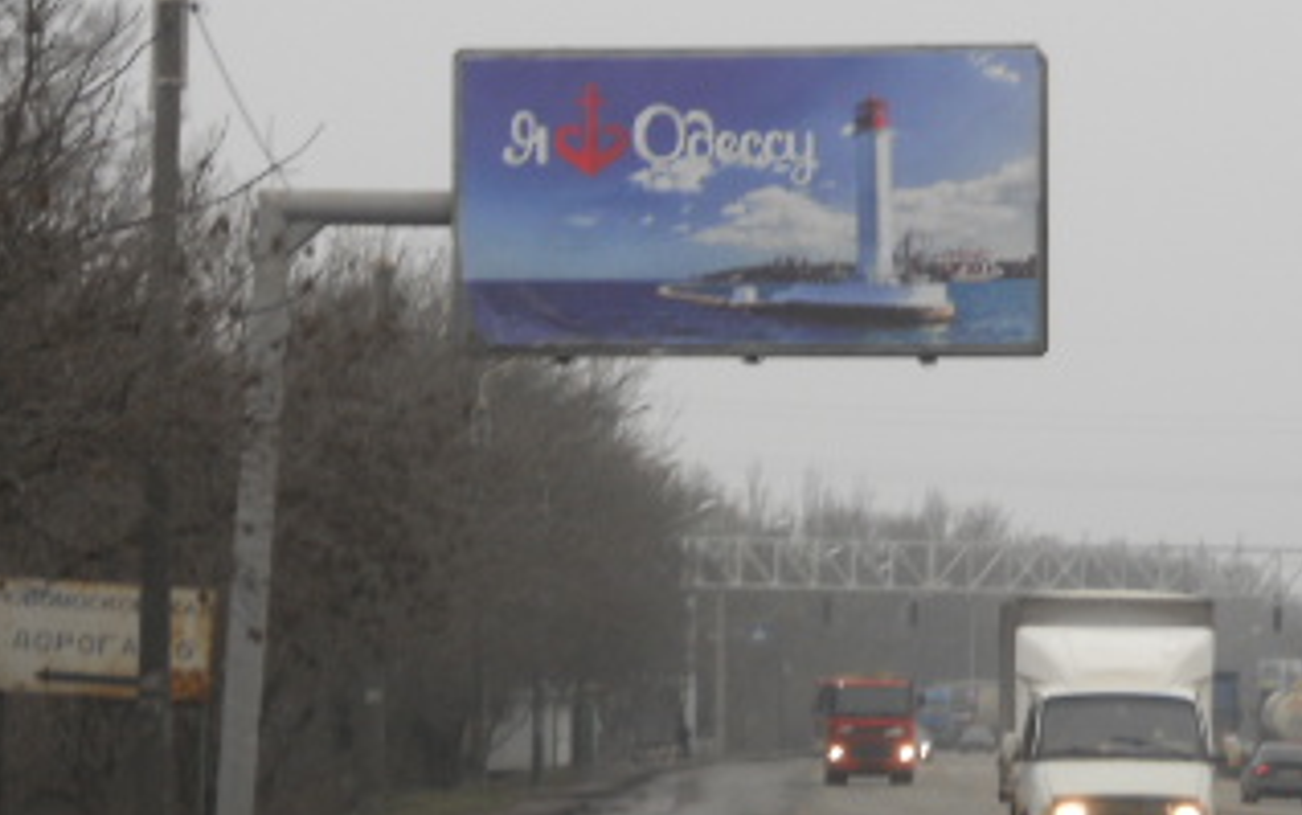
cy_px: 606
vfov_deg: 6.7
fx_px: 6957
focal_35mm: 196
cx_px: 1073
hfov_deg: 10.7
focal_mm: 16.5
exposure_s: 1/50
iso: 80
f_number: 5.4
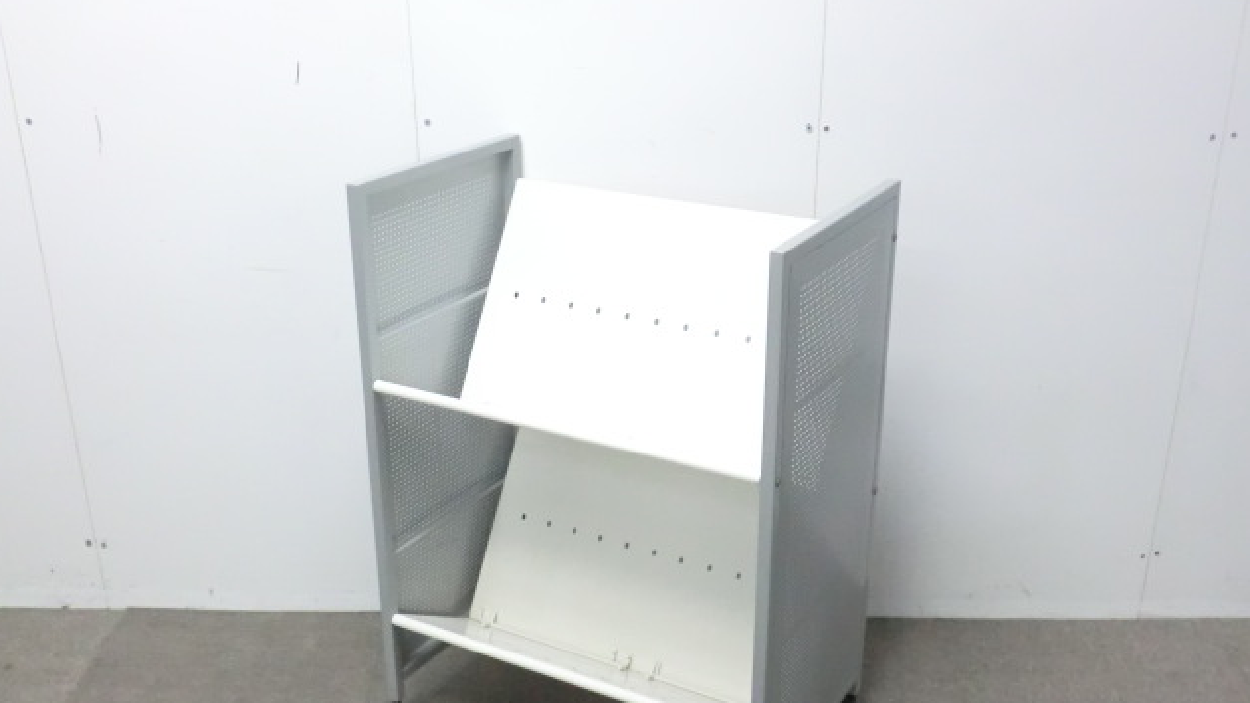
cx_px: 620
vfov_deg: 28.3
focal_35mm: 42
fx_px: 1392
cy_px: 416
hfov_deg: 48.4
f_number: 3.9
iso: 800
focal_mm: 6.9
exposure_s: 1/40
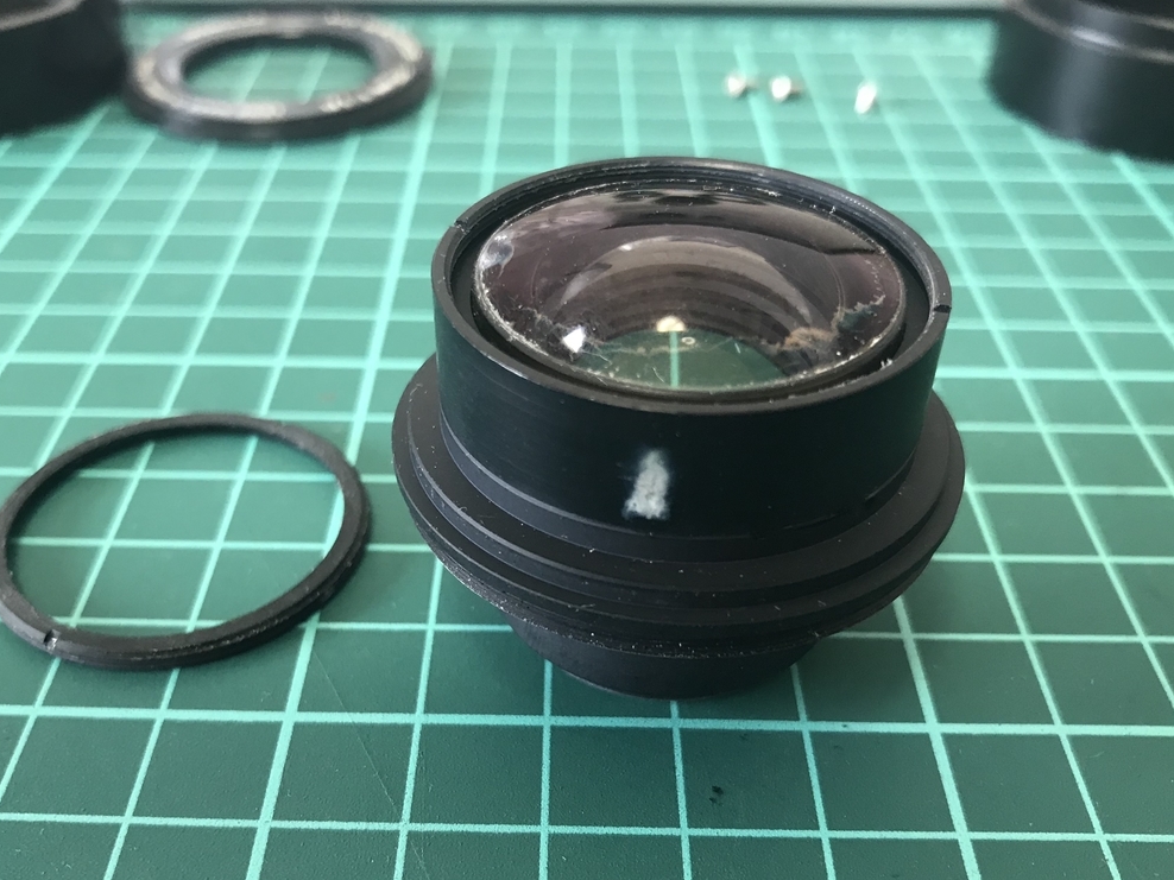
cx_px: 541
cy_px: 508
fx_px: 1153
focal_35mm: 34
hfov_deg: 53.9
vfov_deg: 41.7
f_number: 1.8
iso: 40
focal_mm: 3.99
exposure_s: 1/17
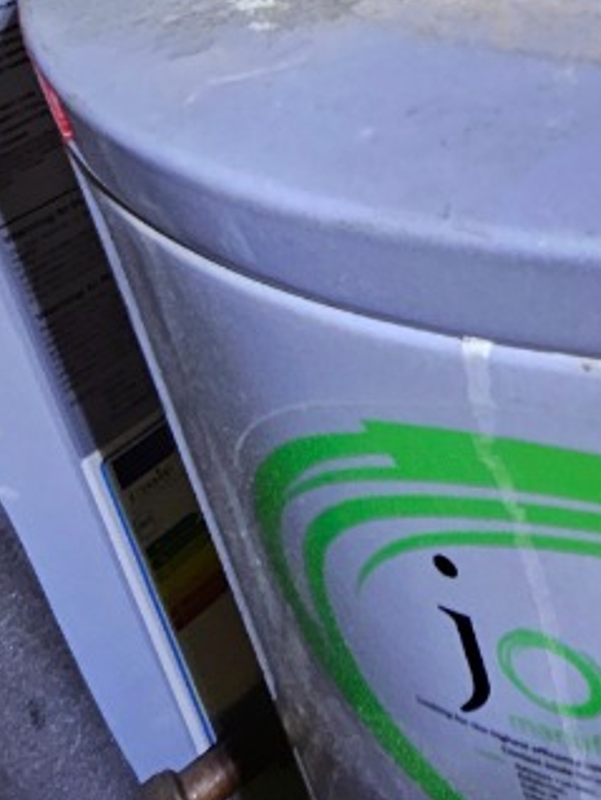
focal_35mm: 49
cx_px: 825
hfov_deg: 24.9
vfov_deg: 33.6
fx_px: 1133
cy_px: -91
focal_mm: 1.74
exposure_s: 1/50
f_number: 2.2
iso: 100
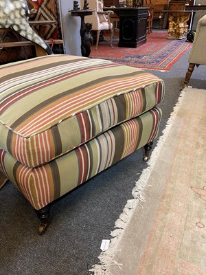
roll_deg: -0.8
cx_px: 103
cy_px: 138
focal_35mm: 26
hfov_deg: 53.1
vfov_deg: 67.3
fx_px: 206
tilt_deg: -33.1
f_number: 1.6
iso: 160
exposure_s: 1/50
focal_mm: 5.1
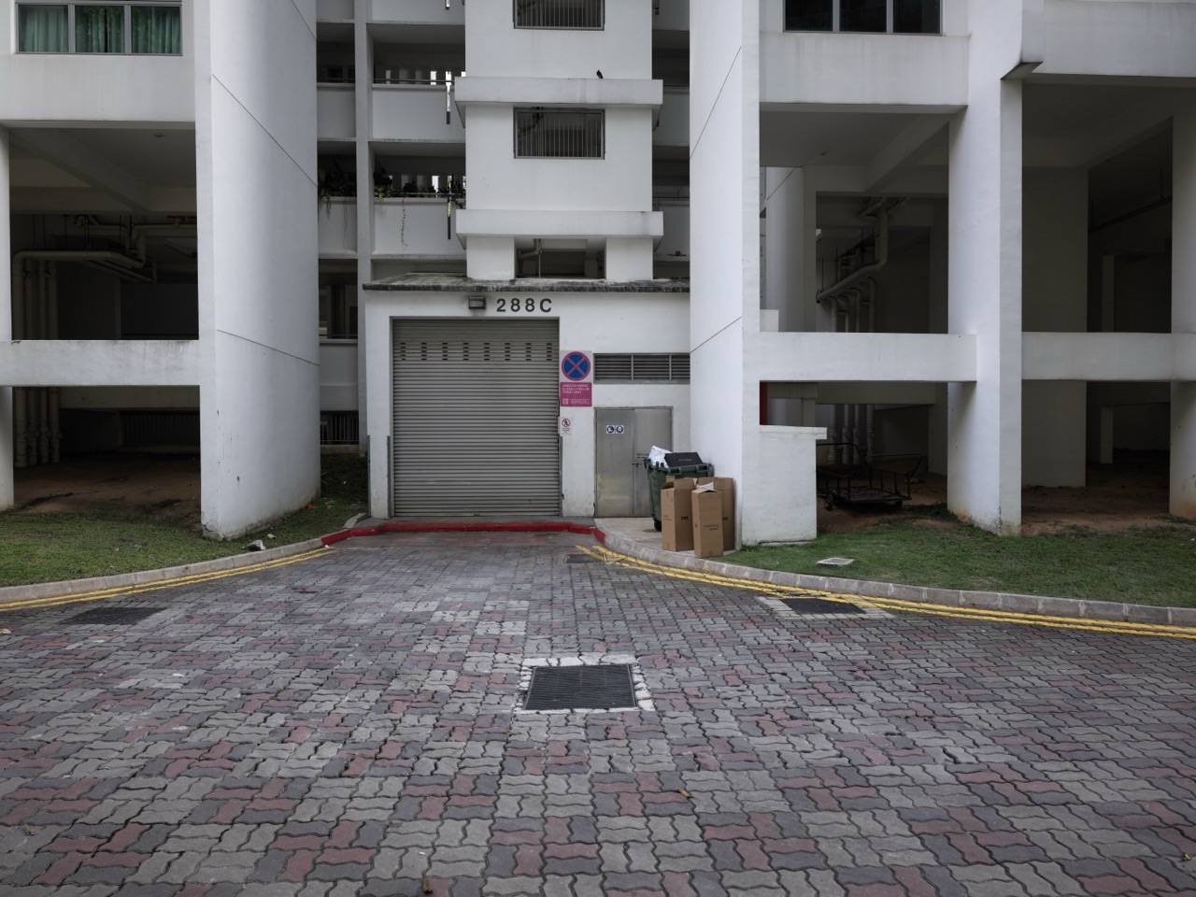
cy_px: 448
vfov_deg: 61.1
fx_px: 760
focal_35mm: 22
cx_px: 598
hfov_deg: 76.4
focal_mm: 28
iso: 200
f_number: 8
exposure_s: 1/30
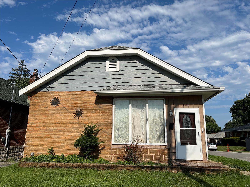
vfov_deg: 53.1
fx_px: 188
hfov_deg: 67.3
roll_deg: -0.1
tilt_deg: +11.9
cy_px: 94
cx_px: 125
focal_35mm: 26
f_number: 1.5
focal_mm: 5.7
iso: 50
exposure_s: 1/8000
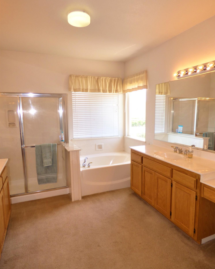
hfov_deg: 65.5
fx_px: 167
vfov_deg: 77.6
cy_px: 135
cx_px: 108
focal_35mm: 21
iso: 100
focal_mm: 3.58
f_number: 2.8
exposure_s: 1/125
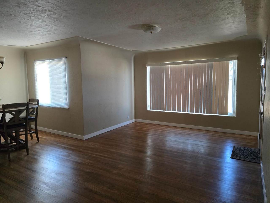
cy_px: 102
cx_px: 135
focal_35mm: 23
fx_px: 179
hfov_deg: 73.9
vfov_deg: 58.9
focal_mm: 6.3
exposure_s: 1/120
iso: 1000
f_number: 1.7
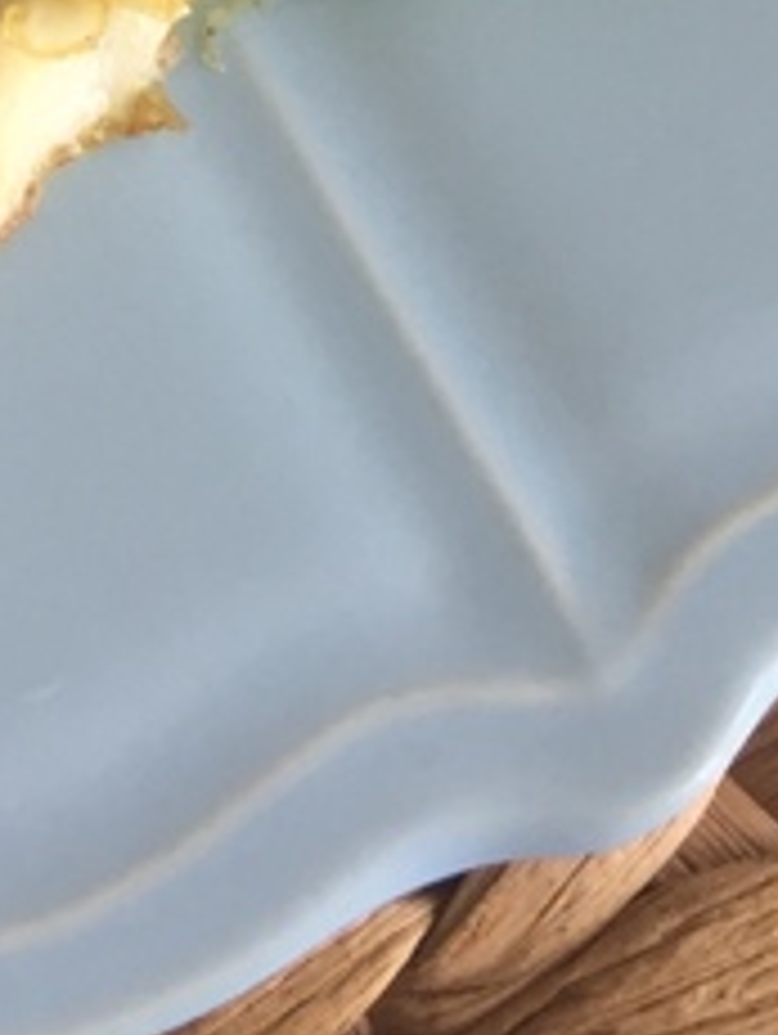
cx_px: -288
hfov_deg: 12.3
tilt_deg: -71.0
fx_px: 3470
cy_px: -990
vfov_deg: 14.3
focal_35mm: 116
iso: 32
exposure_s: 1/33
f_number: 2.2
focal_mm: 4.15
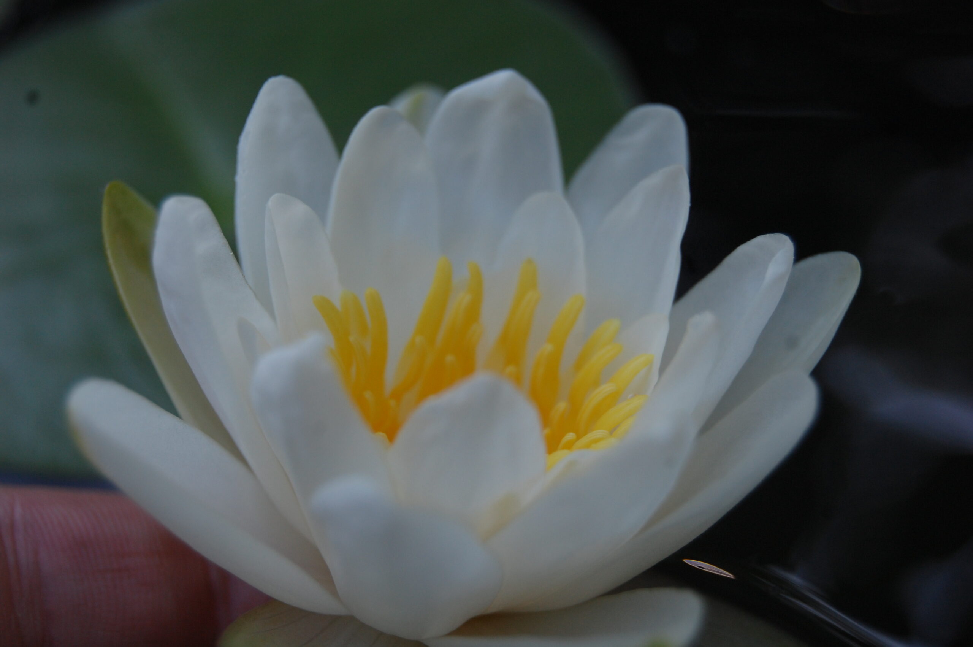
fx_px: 2228
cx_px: 486
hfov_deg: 24.6
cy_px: 324
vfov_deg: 16.5
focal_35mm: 82
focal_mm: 55
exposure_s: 1/500
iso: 400
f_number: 5.6
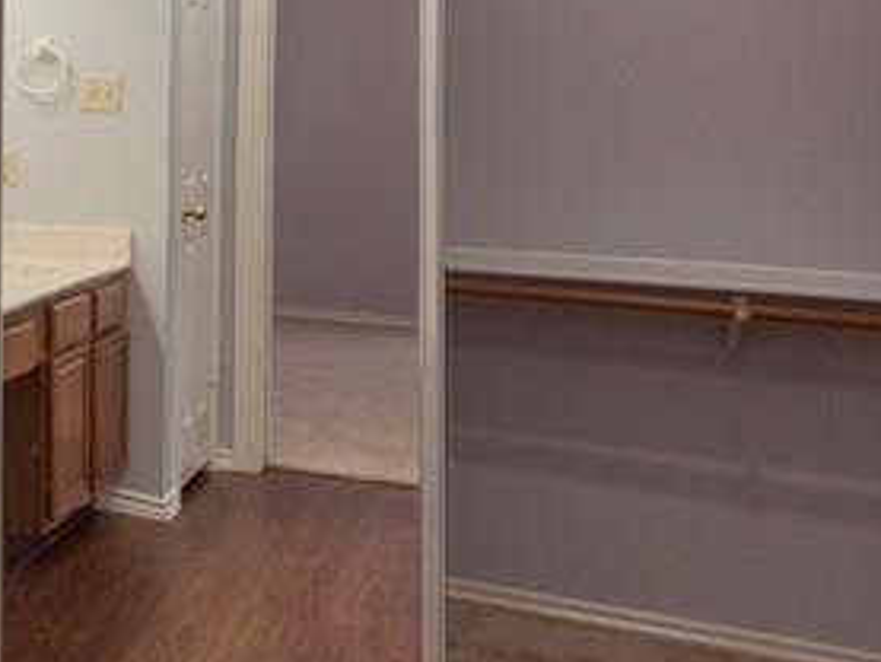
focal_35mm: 59
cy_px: 84
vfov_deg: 24.2
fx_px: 1502
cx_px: -635
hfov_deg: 22.4
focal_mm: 8
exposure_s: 1/8
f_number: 4.5
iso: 200
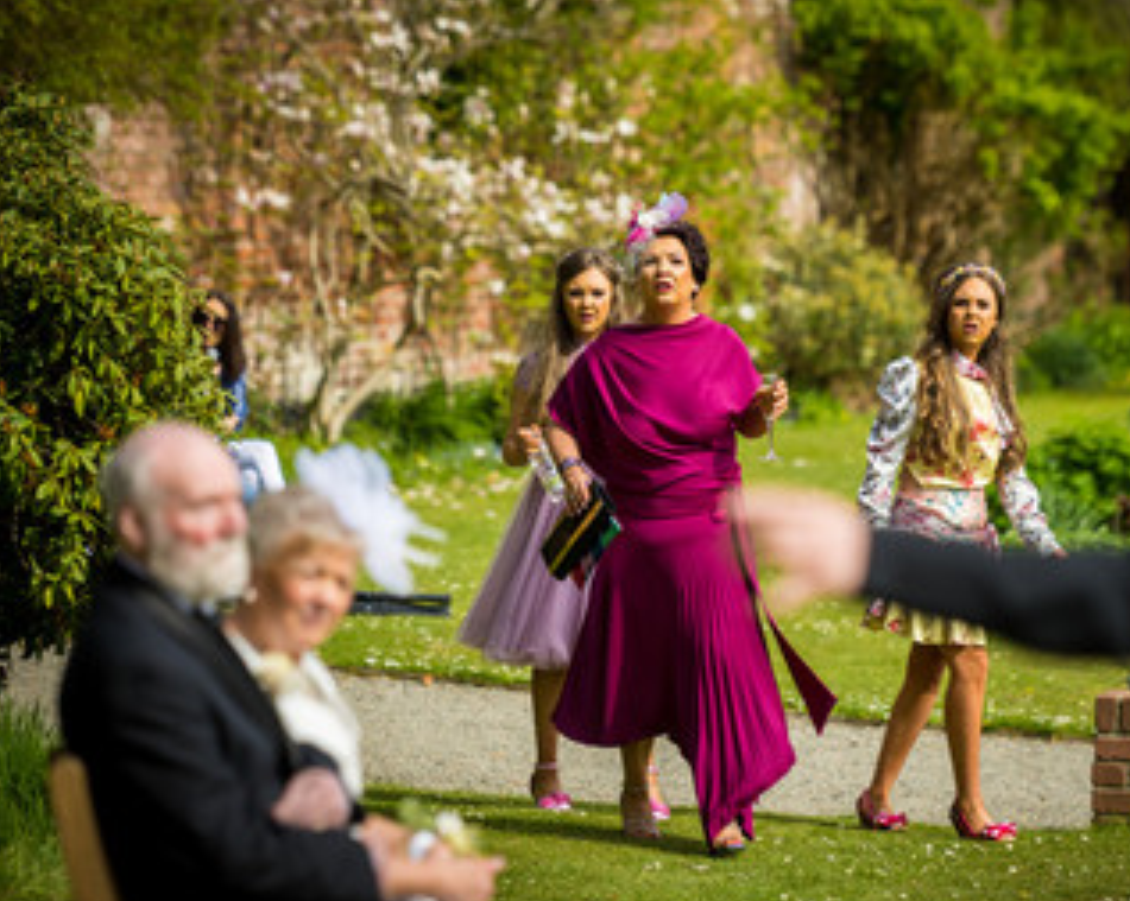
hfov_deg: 10.4
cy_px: 401
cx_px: 614
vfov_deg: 8.3
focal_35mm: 185
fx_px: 6181
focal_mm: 135
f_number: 2.8
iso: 100
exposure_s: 1/1250
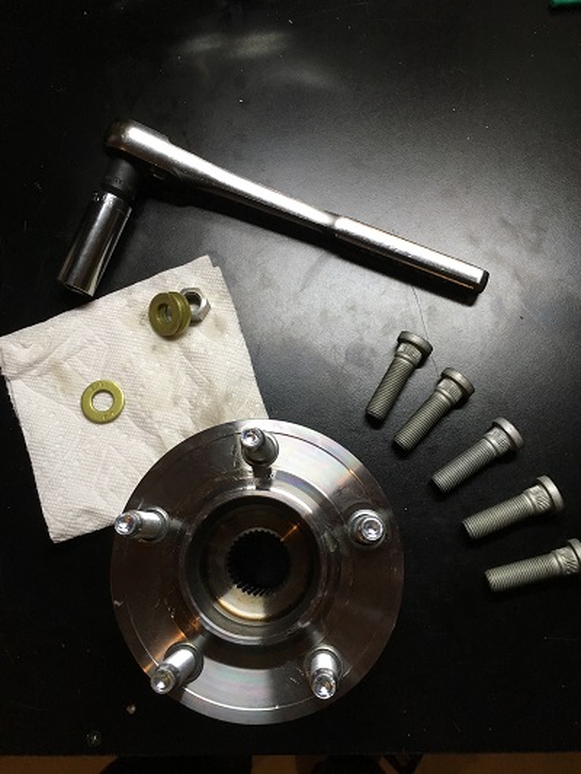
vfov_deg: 61.6
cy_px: 387
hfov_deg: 48.2
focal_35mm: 29
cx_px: 290
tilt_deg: -75.6
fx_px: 649
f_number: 2.2
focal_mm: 4.15
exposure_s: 1/30
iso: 100
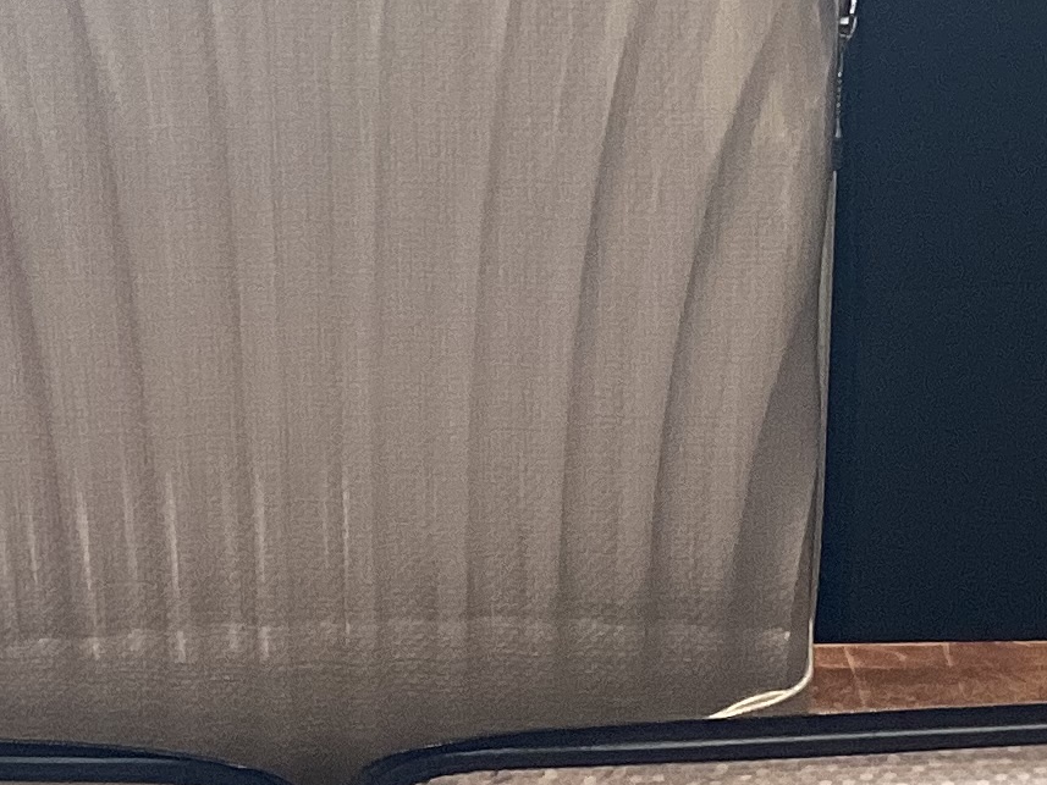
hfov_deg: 16.7
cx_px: 430
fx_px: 3570
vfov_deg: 12.5
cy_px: 609
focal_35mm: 118
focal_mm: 3.3
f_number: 2.4
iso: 100
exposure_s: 1/50
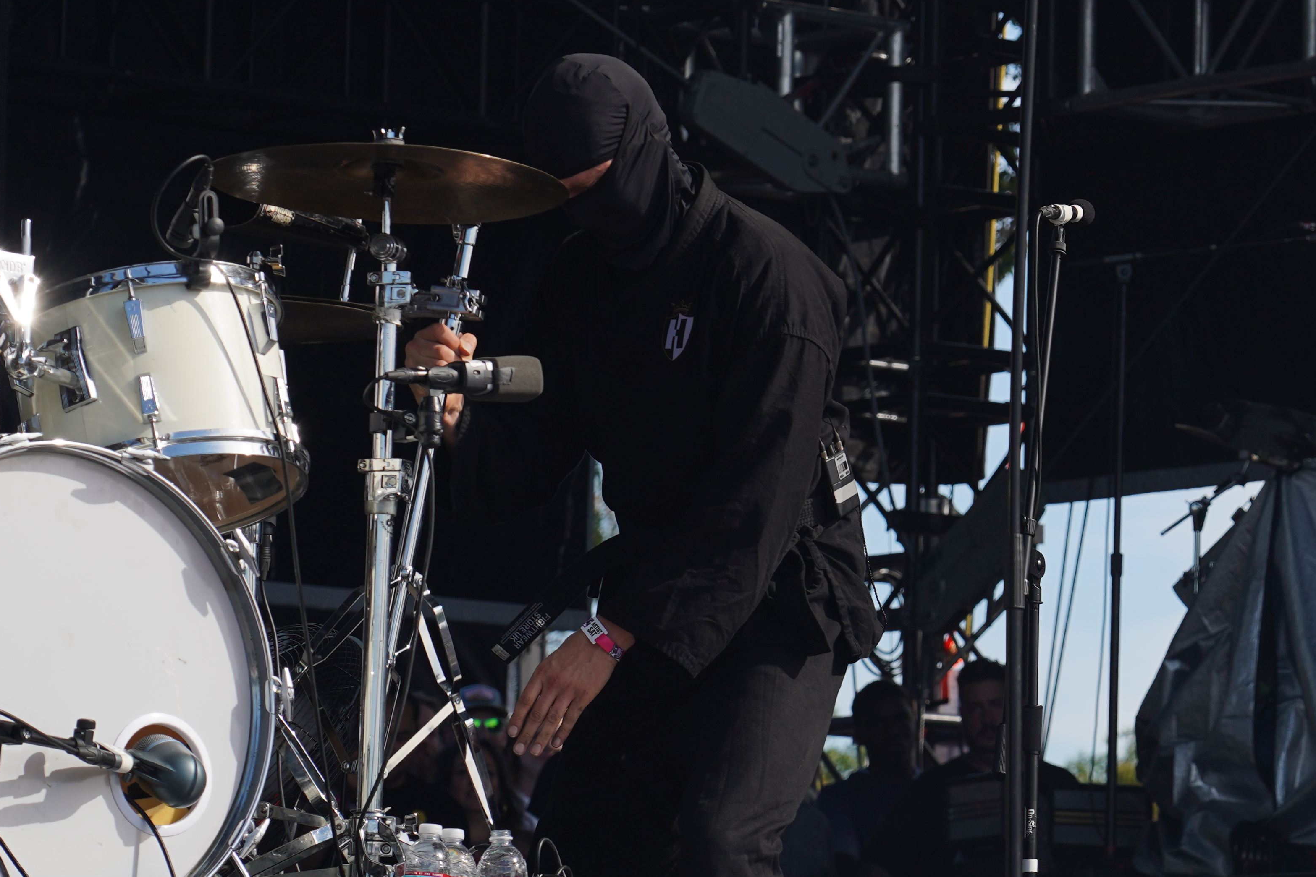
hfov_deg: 10.2
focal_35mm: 201
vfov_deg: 6.8
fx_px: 7348
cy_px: 190
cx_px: 1106
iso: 100
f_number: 6.3
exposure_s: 1/320
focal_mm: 105
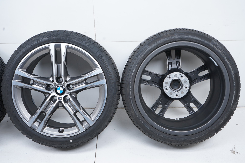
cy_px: 82
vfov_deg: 33.3
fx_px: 272
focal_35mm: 40
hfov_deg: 48.5
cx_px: 122
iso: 250
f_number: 7.1
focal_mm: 40
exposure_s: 1/125
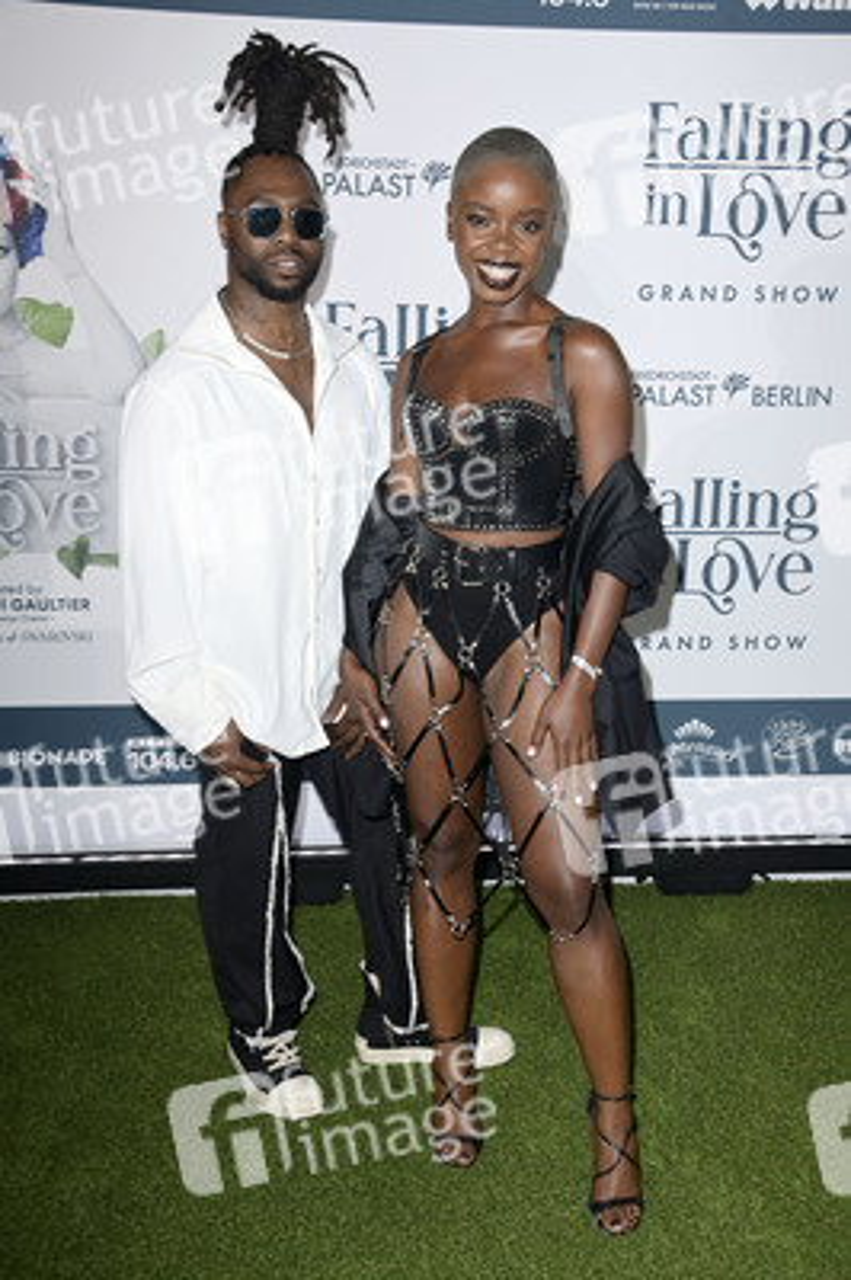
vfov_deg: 46.4
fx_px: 1492
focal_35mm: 42
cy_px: 640
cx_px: 426
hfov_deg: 31.8
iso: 640
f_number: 5.6
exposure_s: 1/250
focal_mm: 42
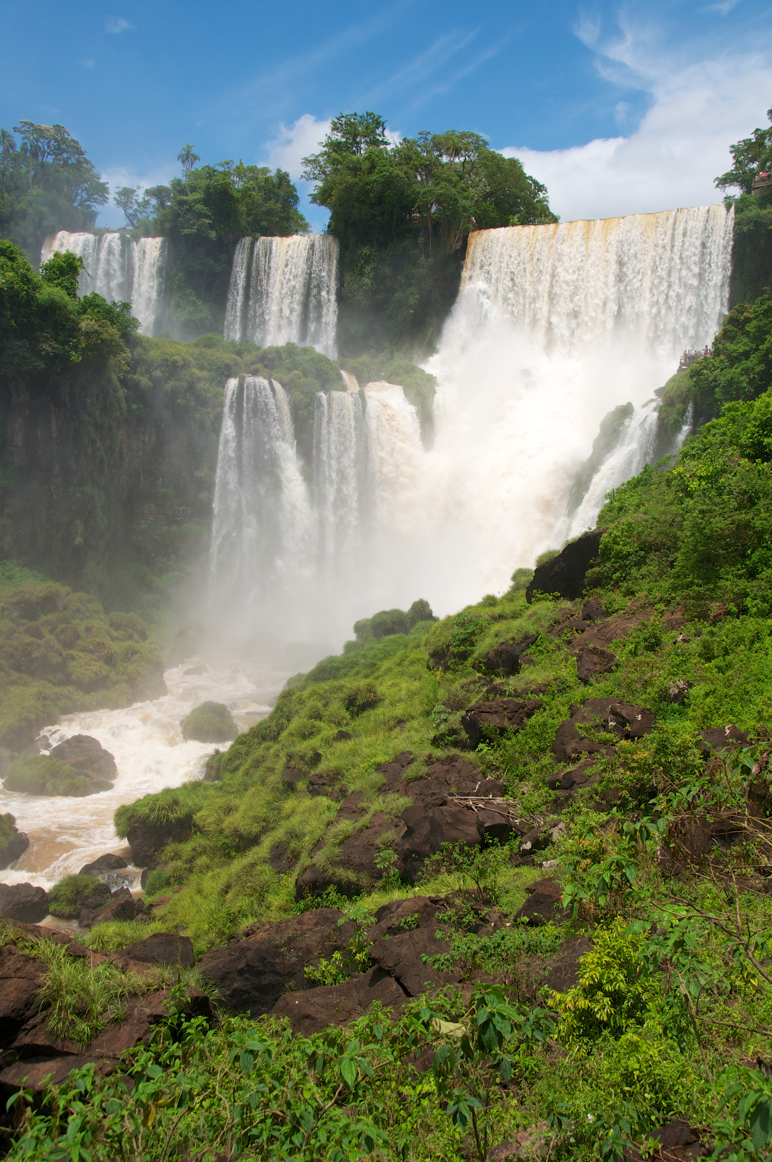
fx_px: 1161
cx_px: 386
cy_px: 581
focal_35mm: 36
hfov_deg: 36.8
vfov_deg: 53.2
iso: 200
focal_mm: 24
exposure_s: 1/125
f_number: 9
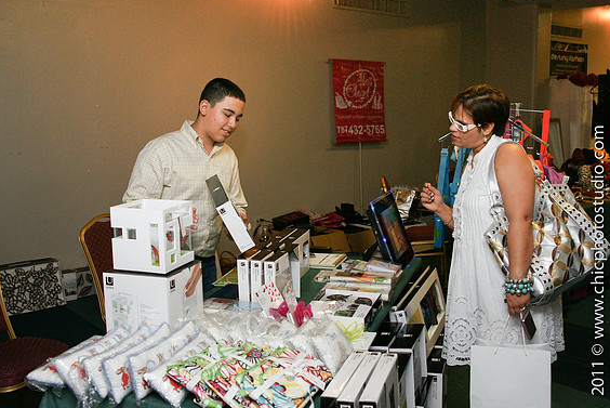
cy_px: 202
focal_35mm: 37
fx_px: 627
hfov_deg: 51.8
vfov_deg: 36.0
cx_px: 311
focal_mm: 24
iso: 800
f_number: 3.2
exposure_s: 1/160
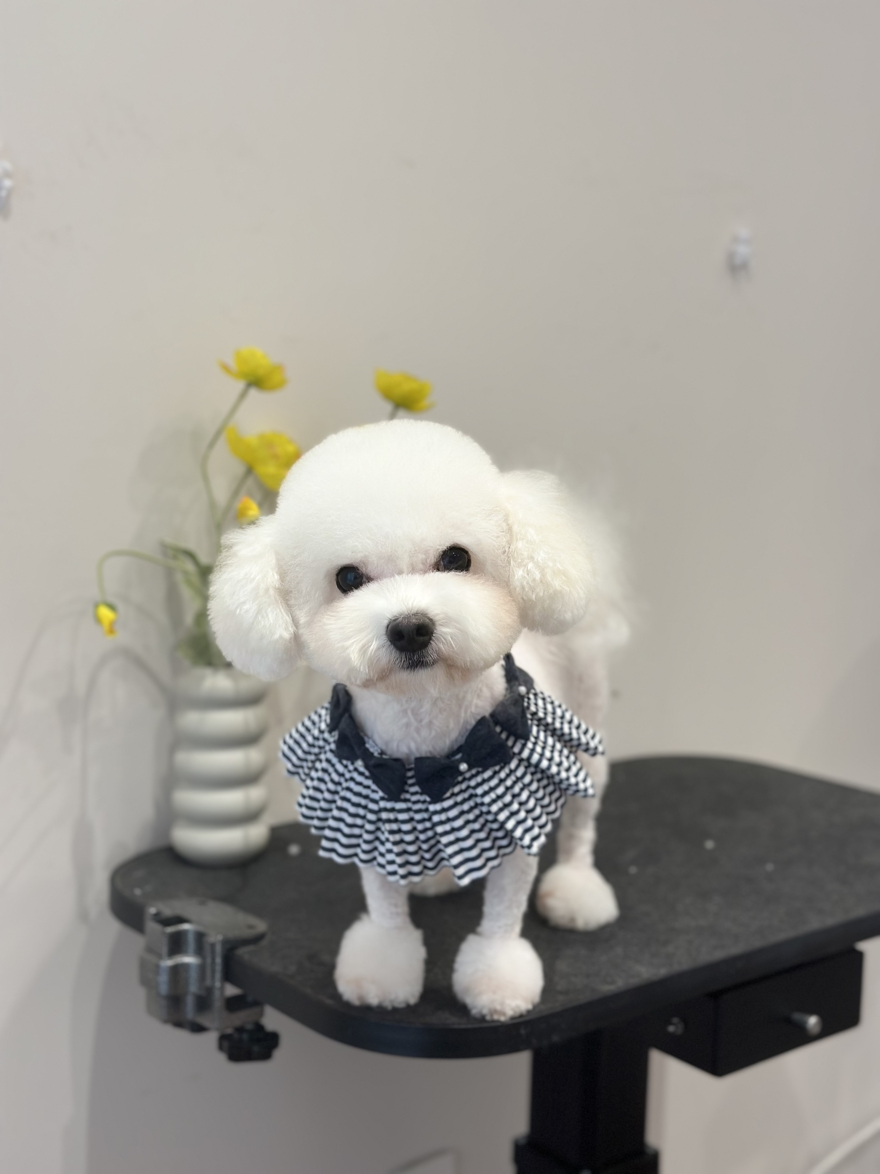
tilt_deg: -8.3
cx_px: 440
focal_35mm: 48
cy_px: 587
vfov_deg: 39.7
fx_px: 1627
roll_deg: -1.4
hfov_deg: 30.3
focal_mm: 6.86
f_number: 1.78
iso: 100
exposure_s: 1/120
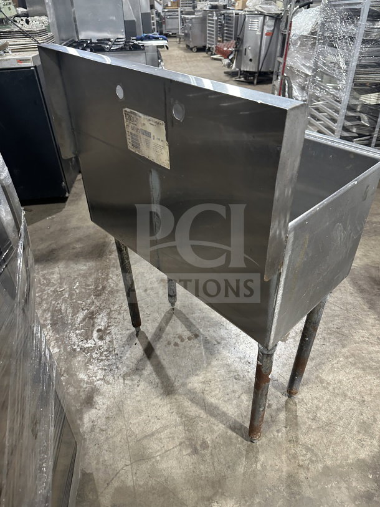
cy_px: 254
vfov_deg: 71.6
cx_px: 190
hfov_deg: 56.8
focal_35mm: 24
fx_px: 351
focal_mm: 6.86
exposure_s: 1/60
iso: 400
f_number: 1.78
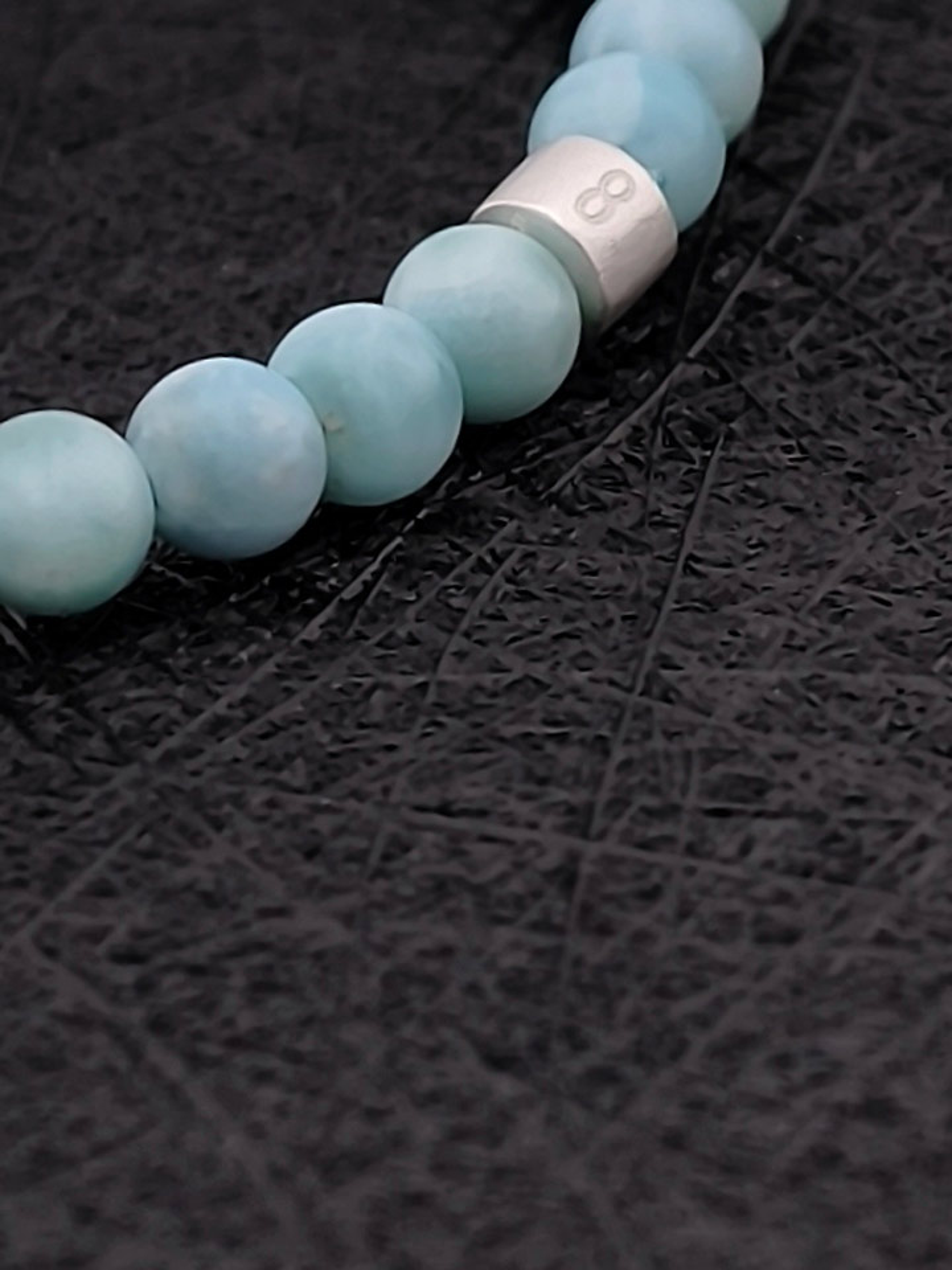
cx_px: 476
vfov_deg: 23.0
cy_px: 635
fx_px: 3117
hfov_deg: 17.4
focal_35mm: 85
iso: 200
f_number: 2.67
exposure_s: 1/400
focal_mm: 22.48
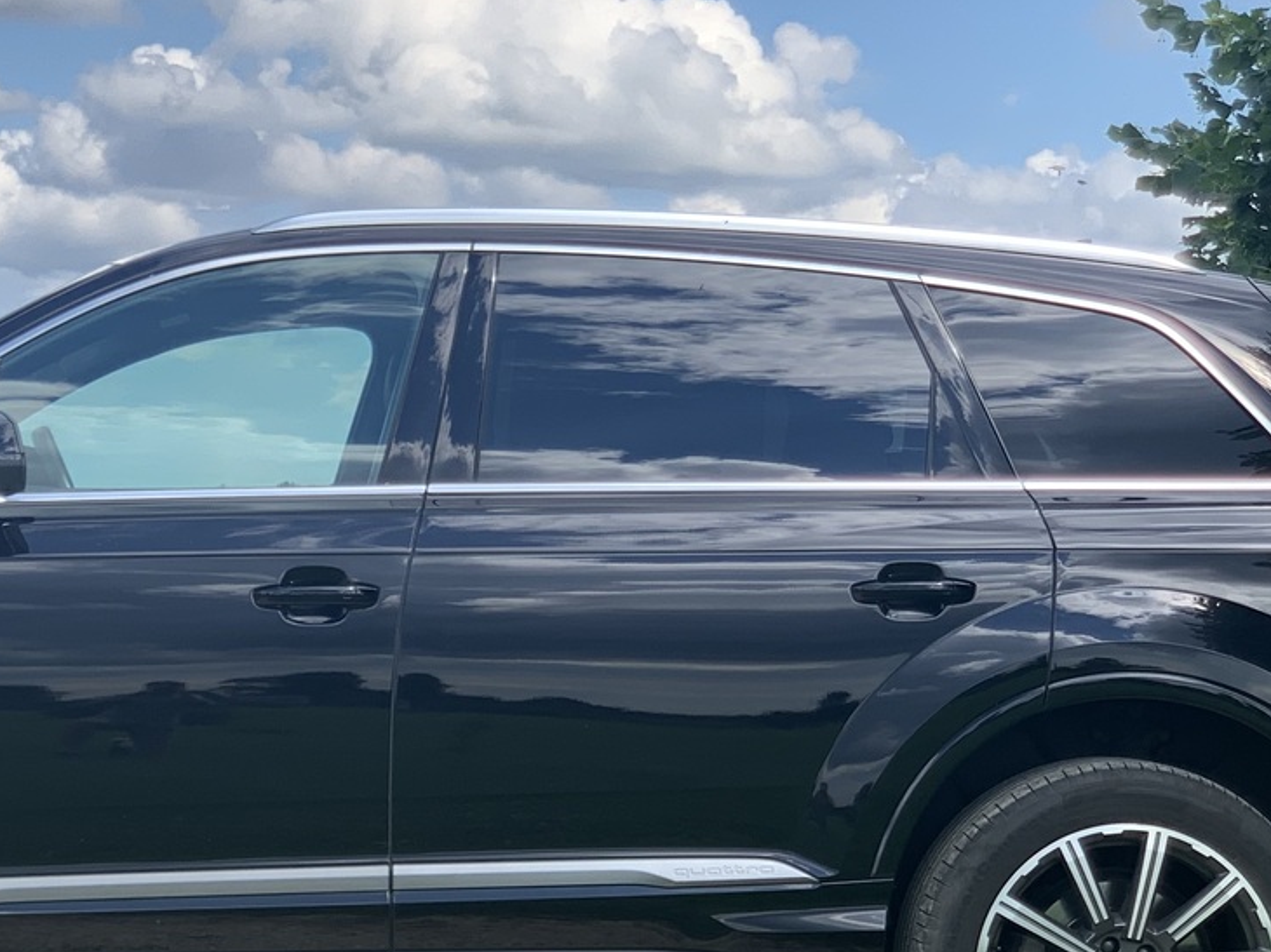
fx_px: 4184
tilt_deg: +0.0
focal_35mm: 114
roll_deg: -1.3
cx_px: 301
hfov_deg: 17.2
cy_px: 609
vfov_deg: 13.0
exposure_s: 1/287
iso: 16
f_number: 2.4
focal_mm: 6
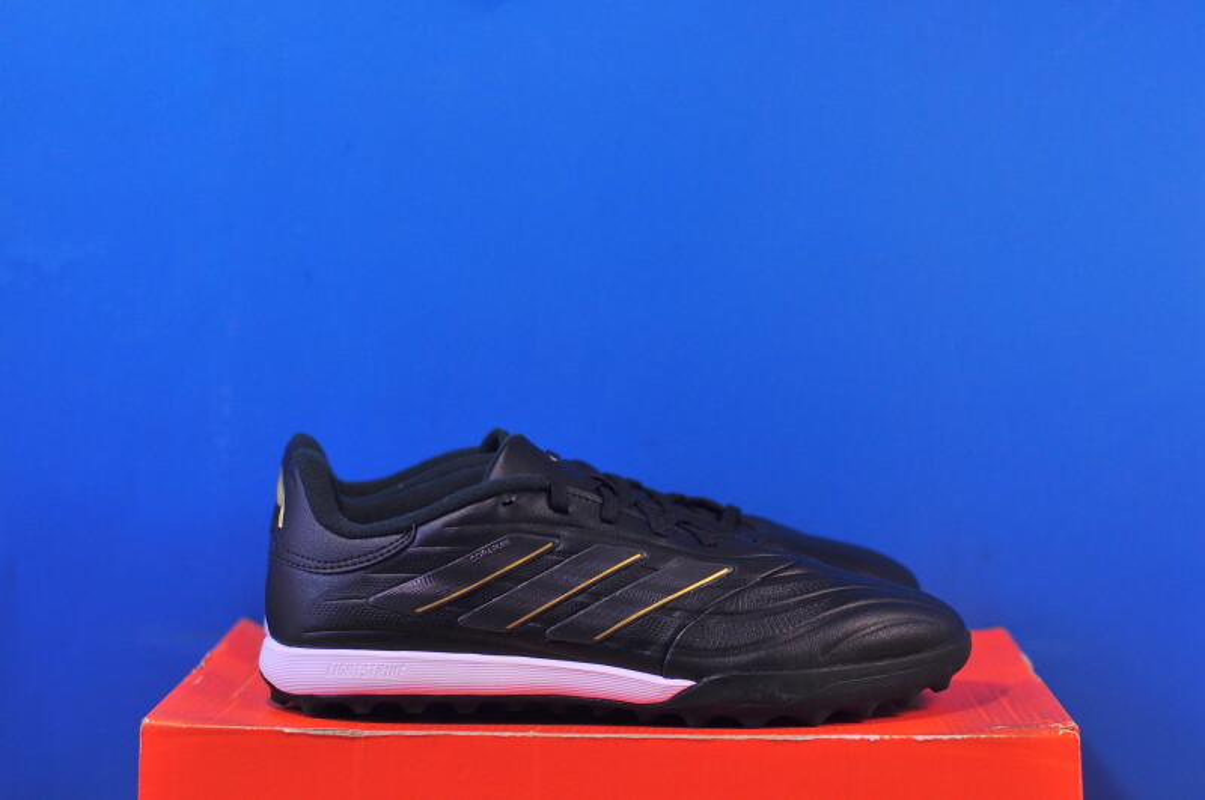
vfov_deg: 18.1
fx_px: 2507
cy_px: 400
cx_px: 602
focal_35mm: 75
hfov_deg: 27.0
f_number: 2.8
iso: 250
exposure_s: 1/320
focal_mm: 50
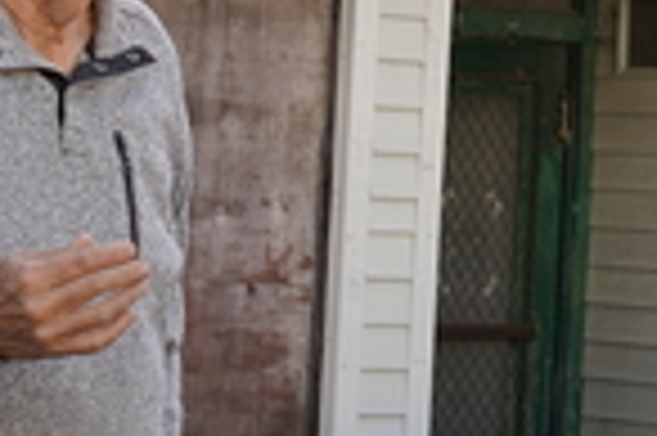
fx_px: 3591
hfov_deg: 10.4
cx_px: 86
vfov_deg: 6.9
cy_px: 115
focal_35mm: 197
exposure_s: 1/200
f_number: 4.5
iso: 100
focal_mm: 24
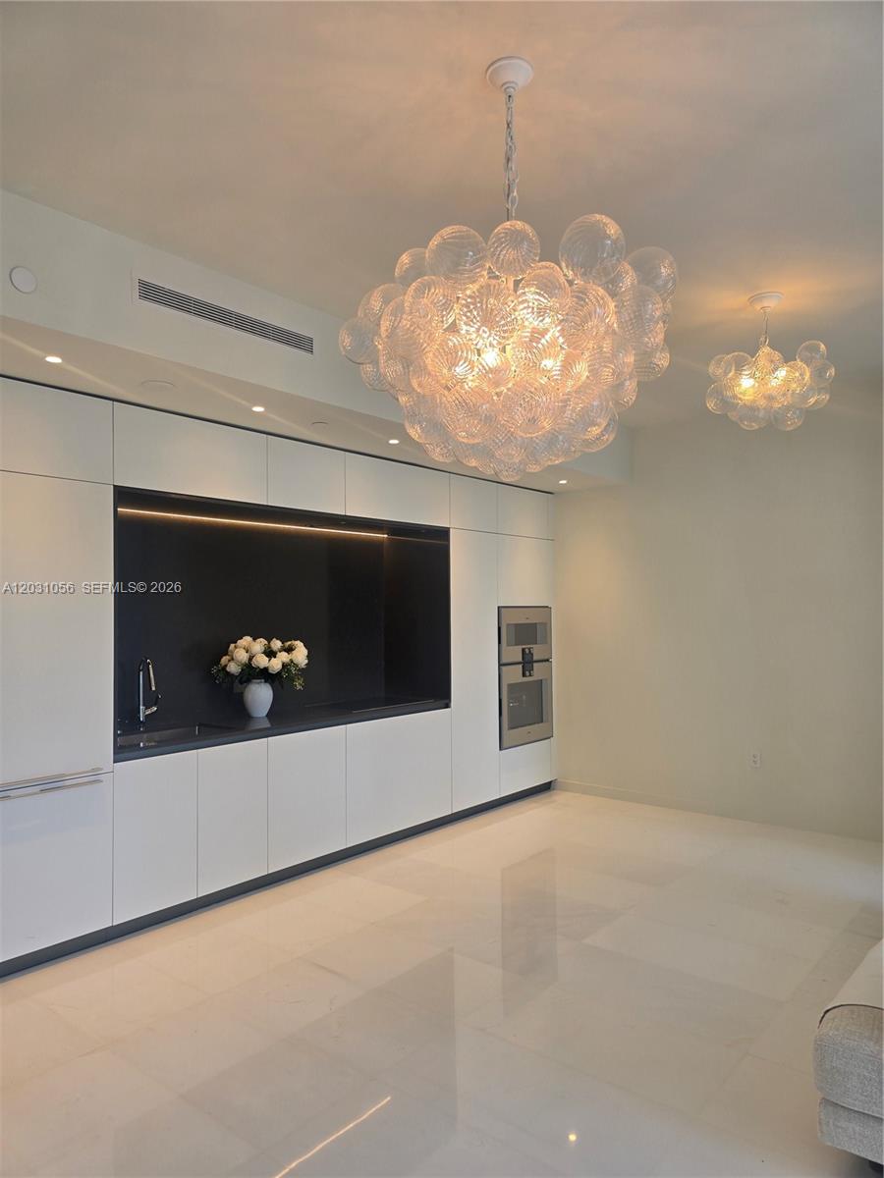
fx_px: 783
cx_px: 442
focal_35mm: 23
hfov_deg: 58.9
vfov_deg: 73.9
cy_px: 589
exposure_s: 1/120
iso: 25
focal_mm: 6.3
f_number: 1.7
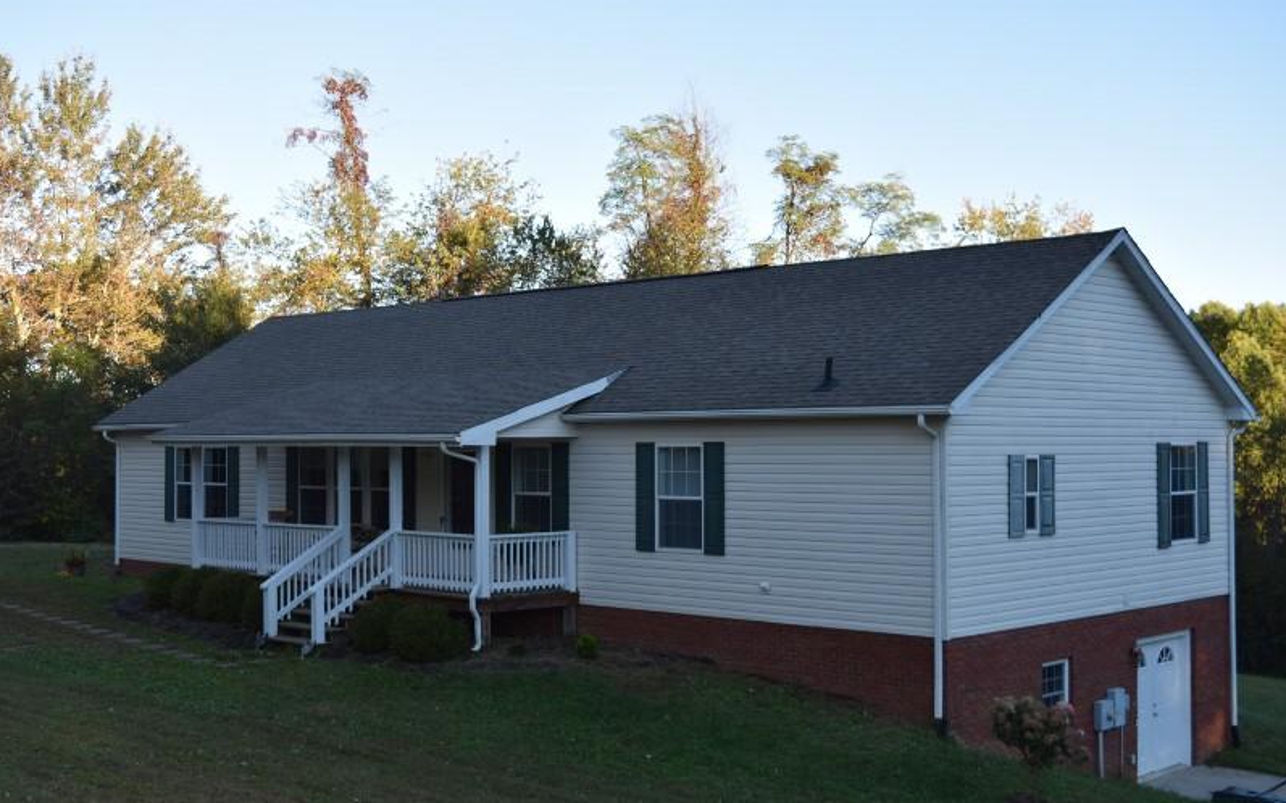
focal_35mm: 46
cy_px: 420
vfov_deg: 28.0
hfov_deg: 43.5
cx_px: 642
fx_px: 1612
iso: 100
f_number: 5.6
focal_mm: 30
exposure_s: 1/125
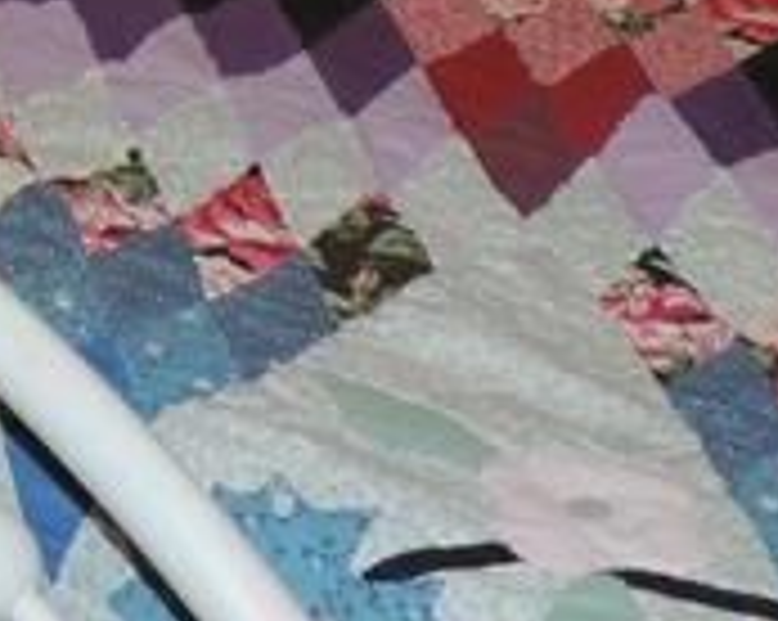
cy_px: -598
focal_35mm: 139
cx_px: -562
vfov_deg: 10.3
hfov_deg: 12.8
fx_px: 3197
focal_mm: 4.3
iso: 200
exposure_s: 1/30
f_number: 3
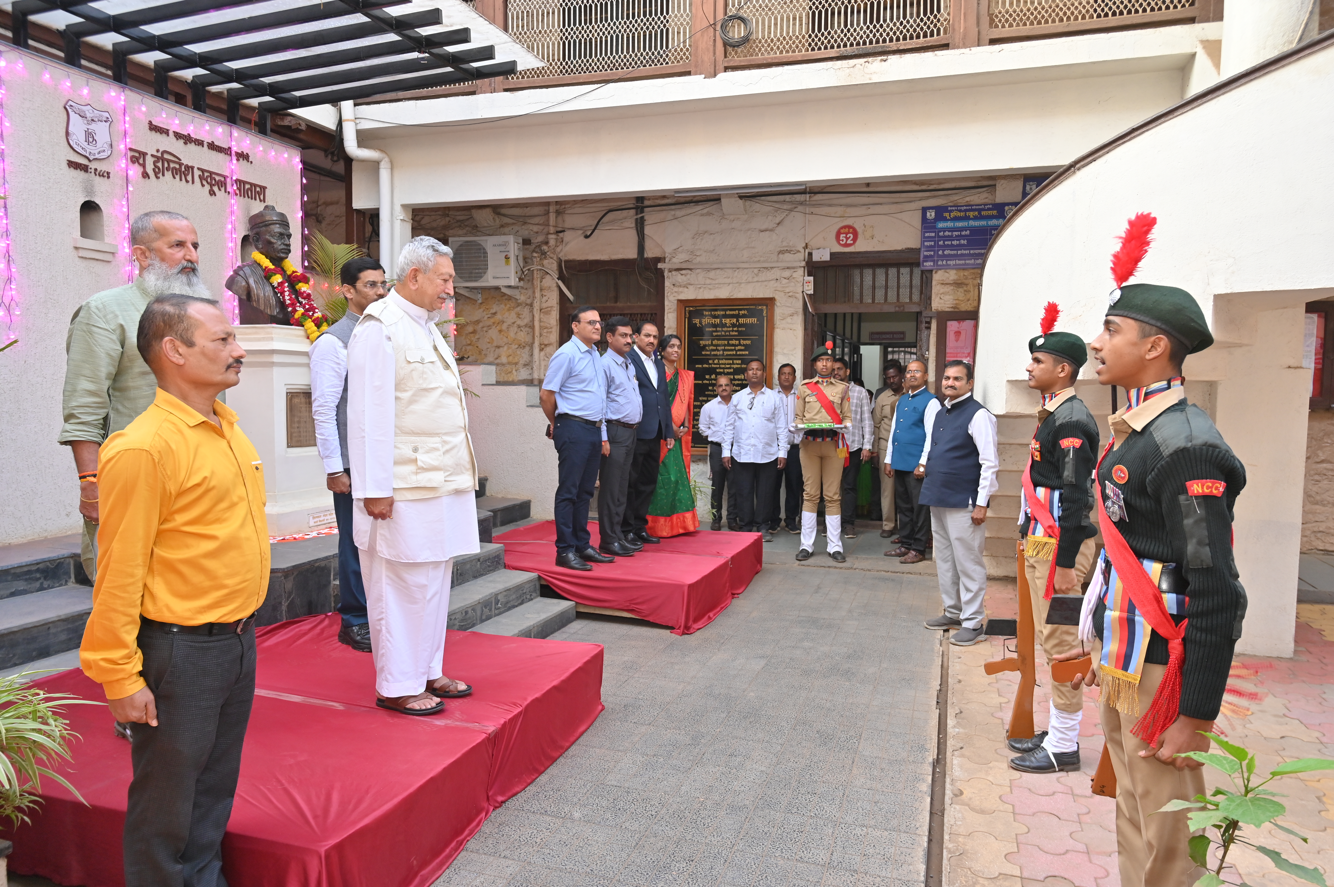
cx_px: 667
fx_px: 889
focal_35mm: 24
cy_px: 444
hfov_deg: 73.8
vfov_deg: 53.1
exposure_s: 1/125
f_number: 5
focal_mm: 24
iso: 640
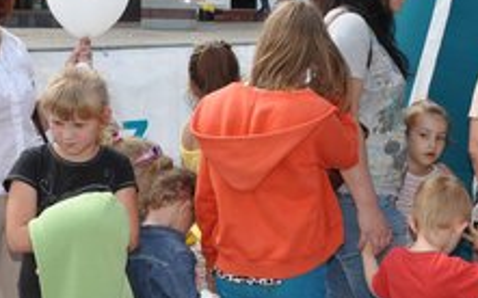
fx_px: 1289
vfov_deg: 13.2
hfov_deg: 20.9
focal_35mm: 99
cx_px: 335
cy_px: 158
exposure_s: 1/200
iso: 200
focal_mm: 22
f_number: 10
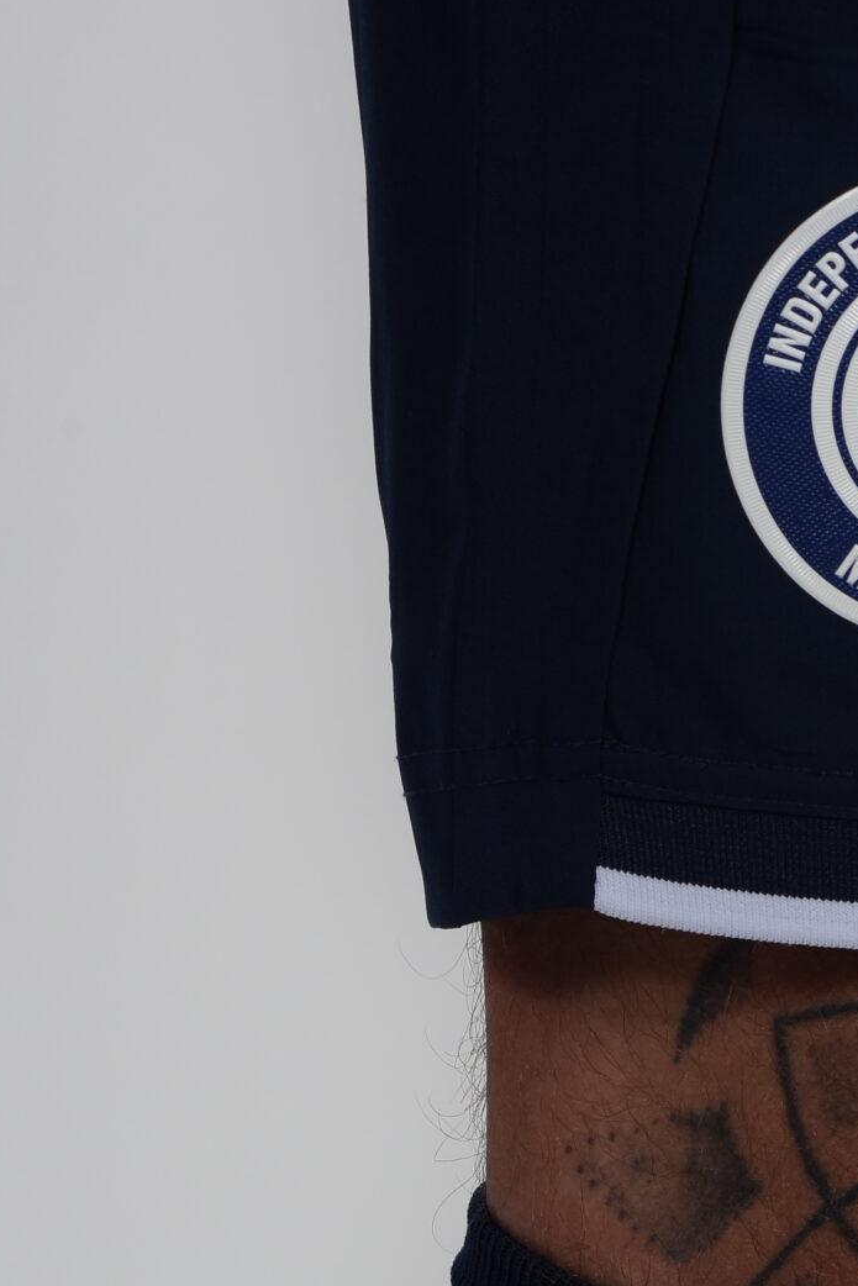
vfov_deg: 8.0
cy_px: 1011
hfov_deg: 5.3
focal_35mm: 258
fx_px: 9220
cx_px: 864
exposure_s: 1/100
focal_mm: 105
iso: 640
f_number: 11
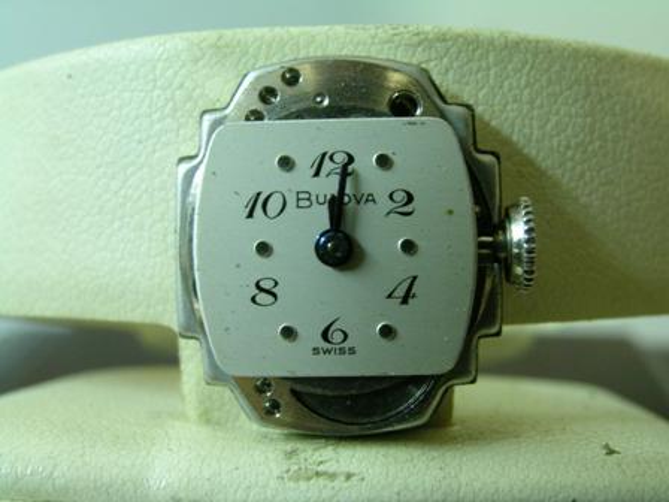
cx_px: 334
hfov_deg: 44.8
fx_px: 812
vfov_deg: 34.3
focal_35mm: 42
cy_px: 251
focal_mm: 8.7
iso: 200
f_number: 5.7
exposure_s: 1/3
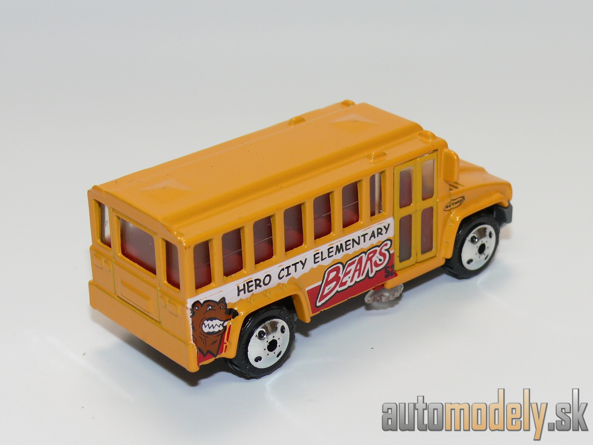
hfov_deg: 22.0
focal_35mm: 89
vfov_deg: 16.6
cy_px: 222
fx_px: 1525
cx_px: 296
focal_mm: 12.5
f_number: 4
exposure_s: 1/30
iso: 100
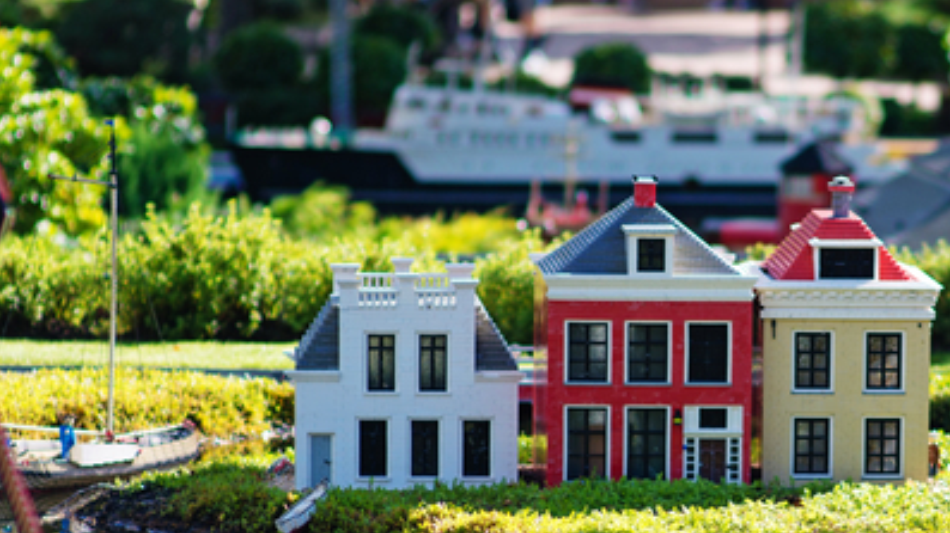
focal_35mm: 224
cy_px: 441
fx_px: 5641
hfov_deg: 9.6
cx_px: 748
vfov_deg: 5.4
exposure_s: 1/2500
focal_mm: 85
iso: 100
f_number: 1.8
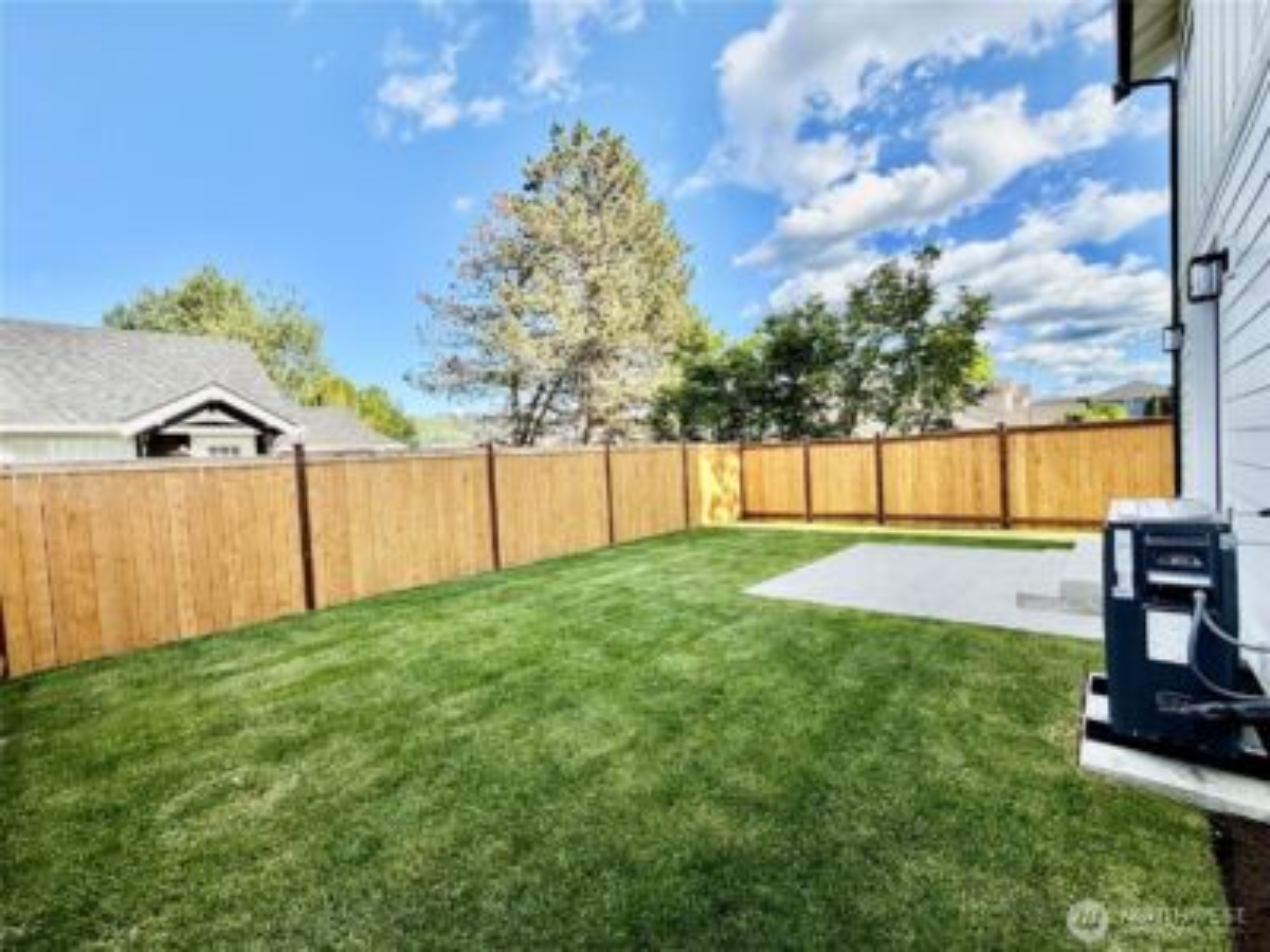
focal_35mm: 14
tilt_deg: -1.5
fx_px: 514
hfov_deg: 102.1
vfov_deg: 85.7
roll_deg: +0.0
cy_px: 476
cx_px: 635
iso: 40
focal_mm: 2.22
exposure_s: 1/694
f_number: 2.2
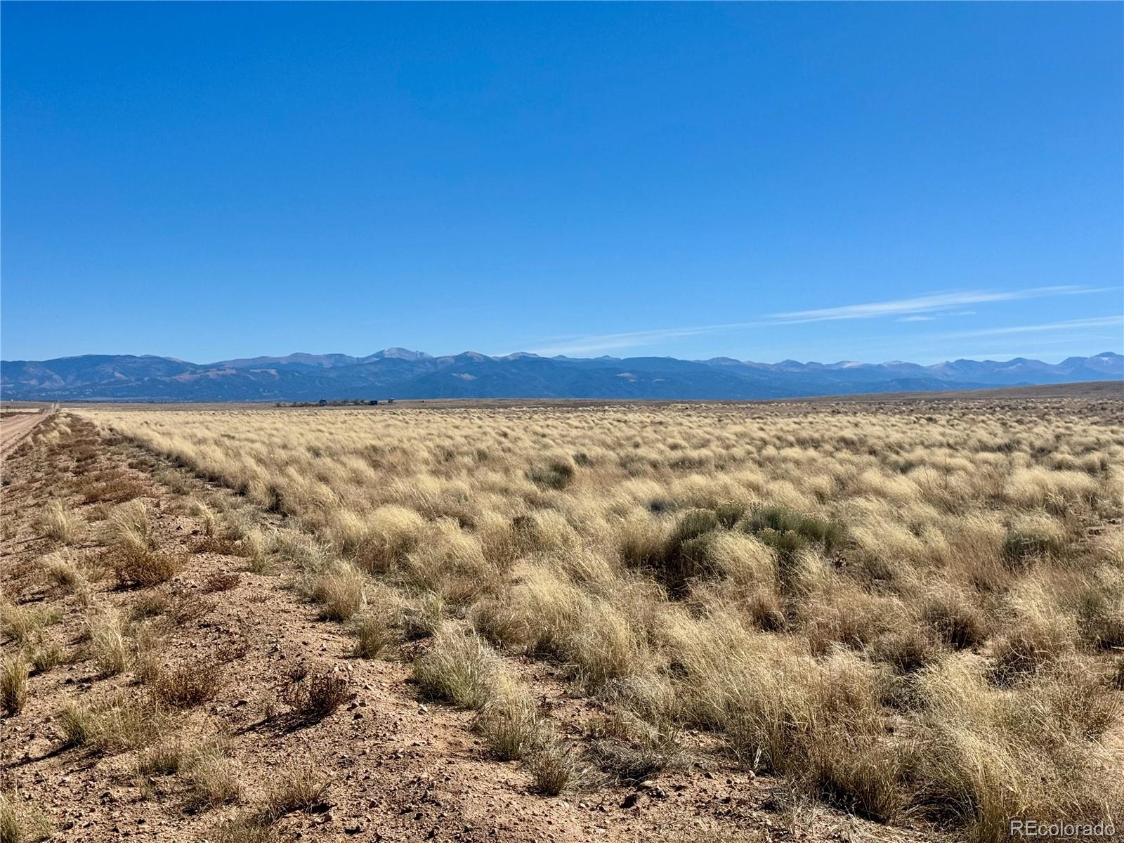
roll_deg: -0.6
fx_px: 1559
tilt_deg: -1.6
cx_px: 562
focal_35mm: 48
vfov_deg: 30.3
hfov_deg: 39.7
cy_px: 422
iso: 64
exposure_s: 1/7937
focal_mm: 6.76
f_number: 1.78
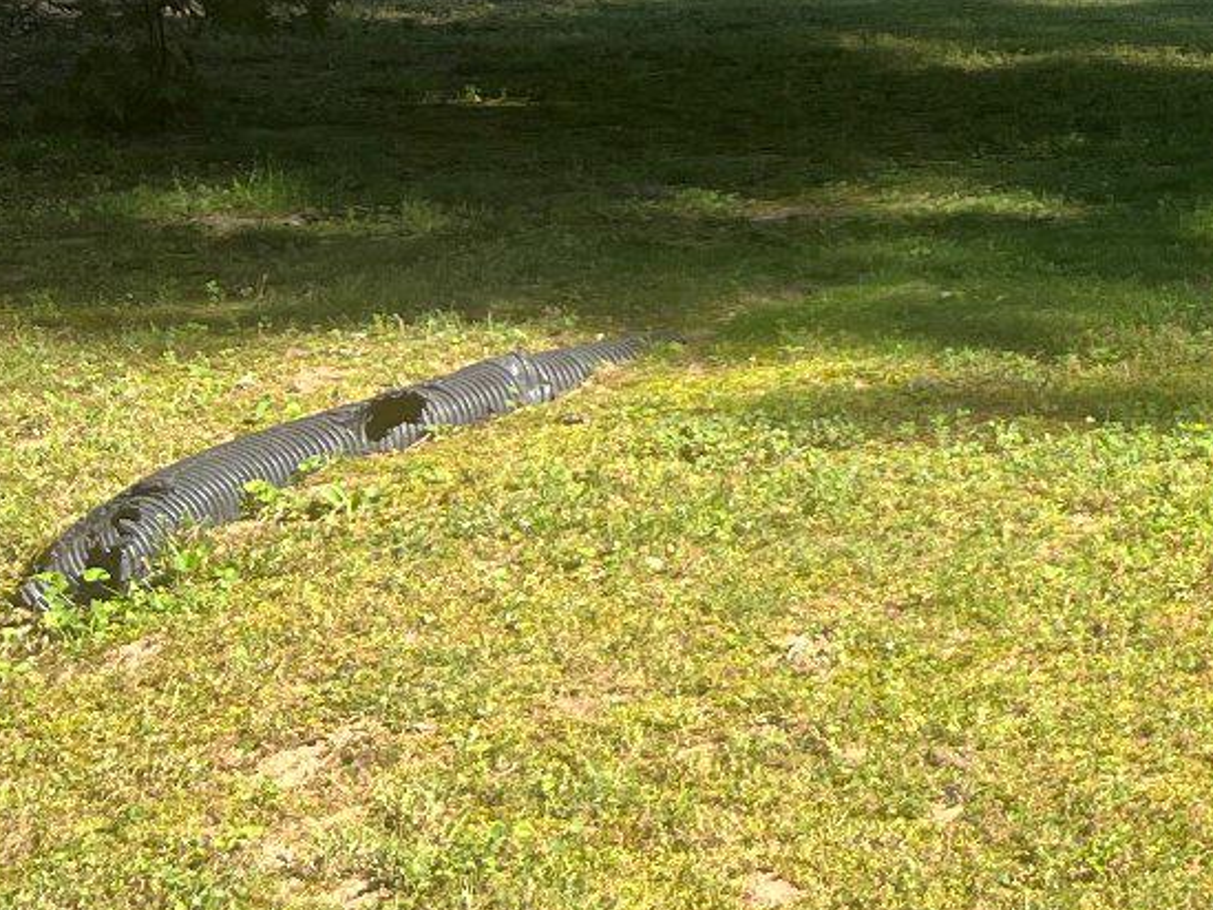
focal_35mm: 97
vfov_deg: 14.8
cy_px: -159
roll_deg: -0.3
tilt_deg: +0.7
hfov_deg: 17.2
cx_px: 2059
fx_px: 3400
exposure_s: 1/723
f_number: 1.6
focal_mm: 5.1
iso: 50
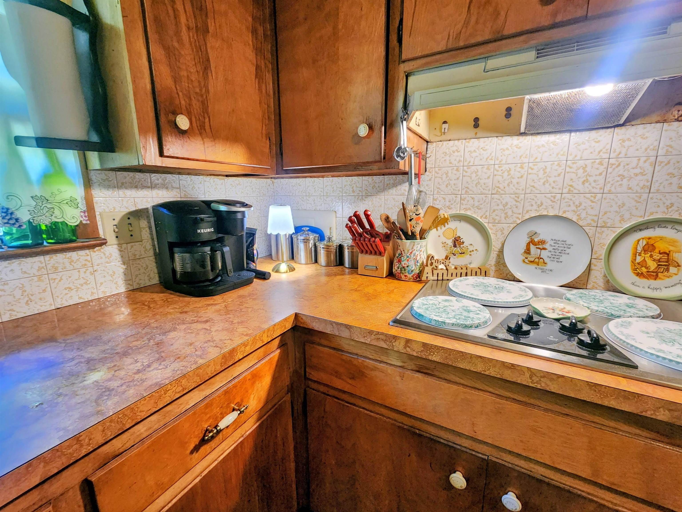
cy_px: 256
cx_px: 341
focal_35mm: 13
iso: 320
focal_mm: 2.2
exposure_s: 1/40
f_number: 2.2
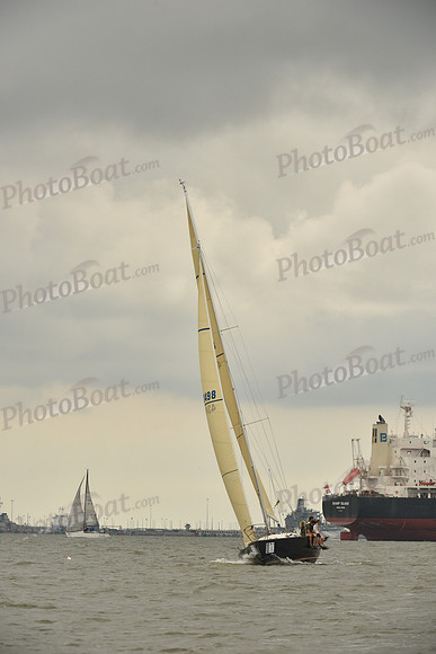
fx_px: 3631
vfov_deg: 10.3
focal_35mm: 200
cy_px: 327
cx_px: 218
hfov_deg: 6.9
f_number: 9
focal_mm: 200
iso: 400
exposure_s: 1/800
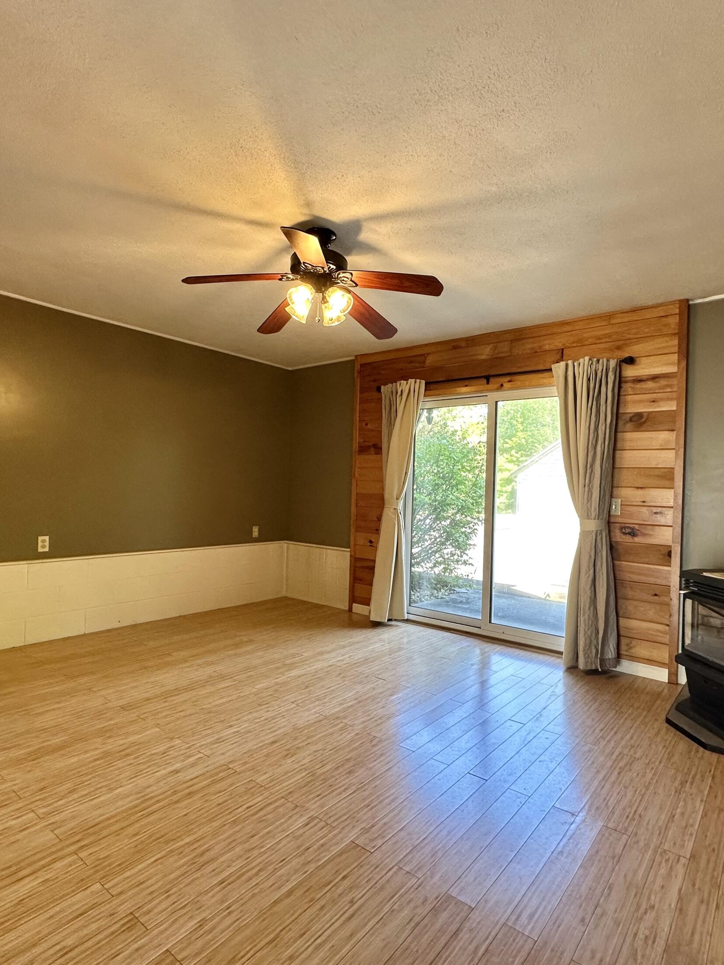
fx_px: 530
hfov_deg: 68.5
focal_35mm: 19
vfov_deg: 84.7
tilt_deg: +0.0
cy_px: 484
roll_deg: -2.5
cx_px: 400
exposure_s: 1/120
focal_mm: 2.22
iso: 200
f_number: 2.2
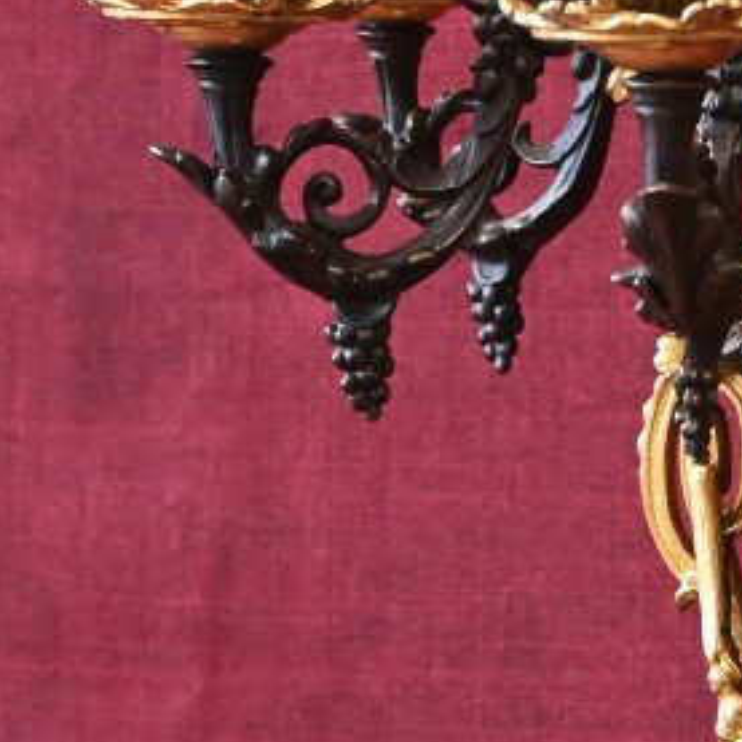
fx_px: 5093
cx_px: 911
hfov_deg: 8.2
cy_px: 656
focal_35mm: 210
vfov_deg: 8.3
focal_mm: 38
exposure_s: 1/60
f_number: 5.6
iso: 3200
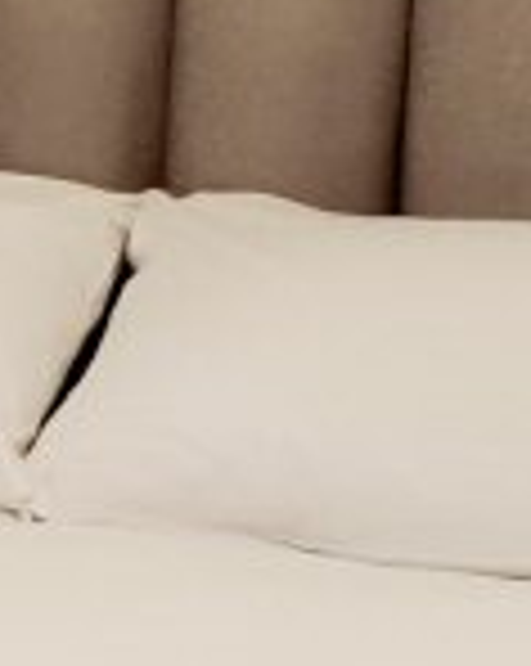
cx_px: -472
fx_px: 3465
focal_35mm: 176
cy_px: 464
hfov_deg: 8.4
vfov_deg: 11.0
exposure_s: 1/50
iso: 80
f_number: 1.5
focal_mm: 4.32
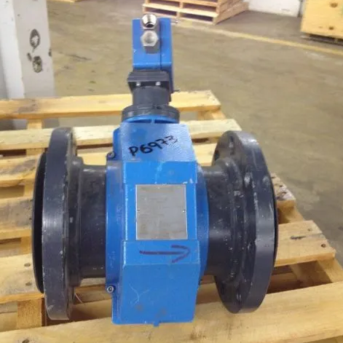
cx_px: 163
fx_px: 471
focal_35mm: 42
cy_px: 171
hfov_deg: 40.0
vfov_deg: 40.0
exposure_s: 1/20
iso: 200
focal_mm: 4.28
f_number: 2.4
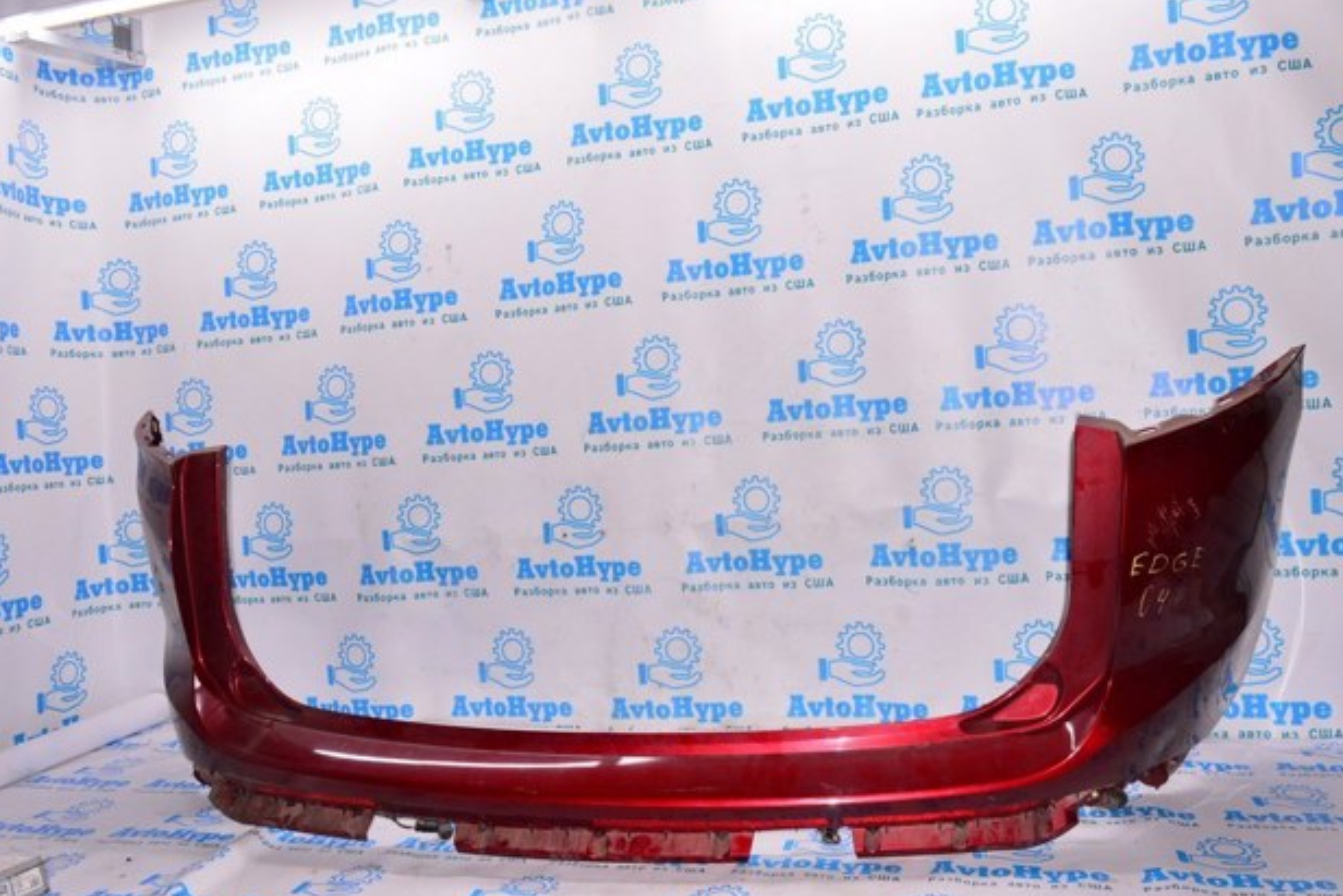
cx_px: 695
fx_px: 1045
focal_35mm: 28
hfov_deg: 65.4
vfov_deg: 46.4
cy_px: 441
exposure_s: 1/200
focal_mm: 18
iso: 1600
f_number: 8
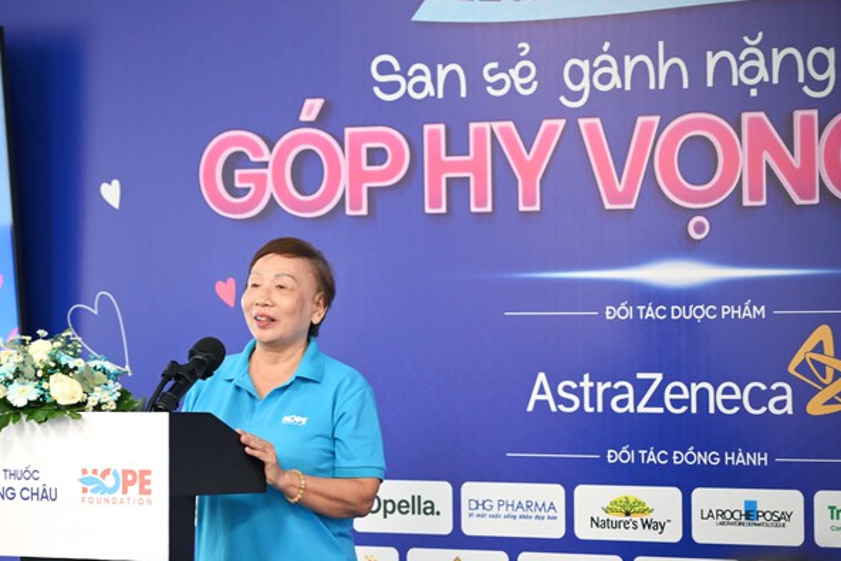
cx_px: 327
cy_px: 330
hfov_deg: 13.9
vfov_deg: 9.3
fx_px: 3458
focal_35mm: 148
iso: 3200
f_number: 4
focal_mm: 120
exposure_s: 1/160
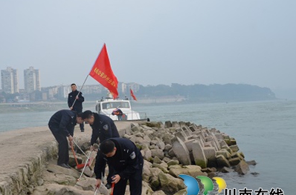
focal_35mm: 49
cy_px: 106
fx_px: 402
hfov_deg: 40.3
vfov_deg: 27.4
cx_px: 123
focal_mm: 26
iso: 100
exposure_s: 1/250
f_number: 8
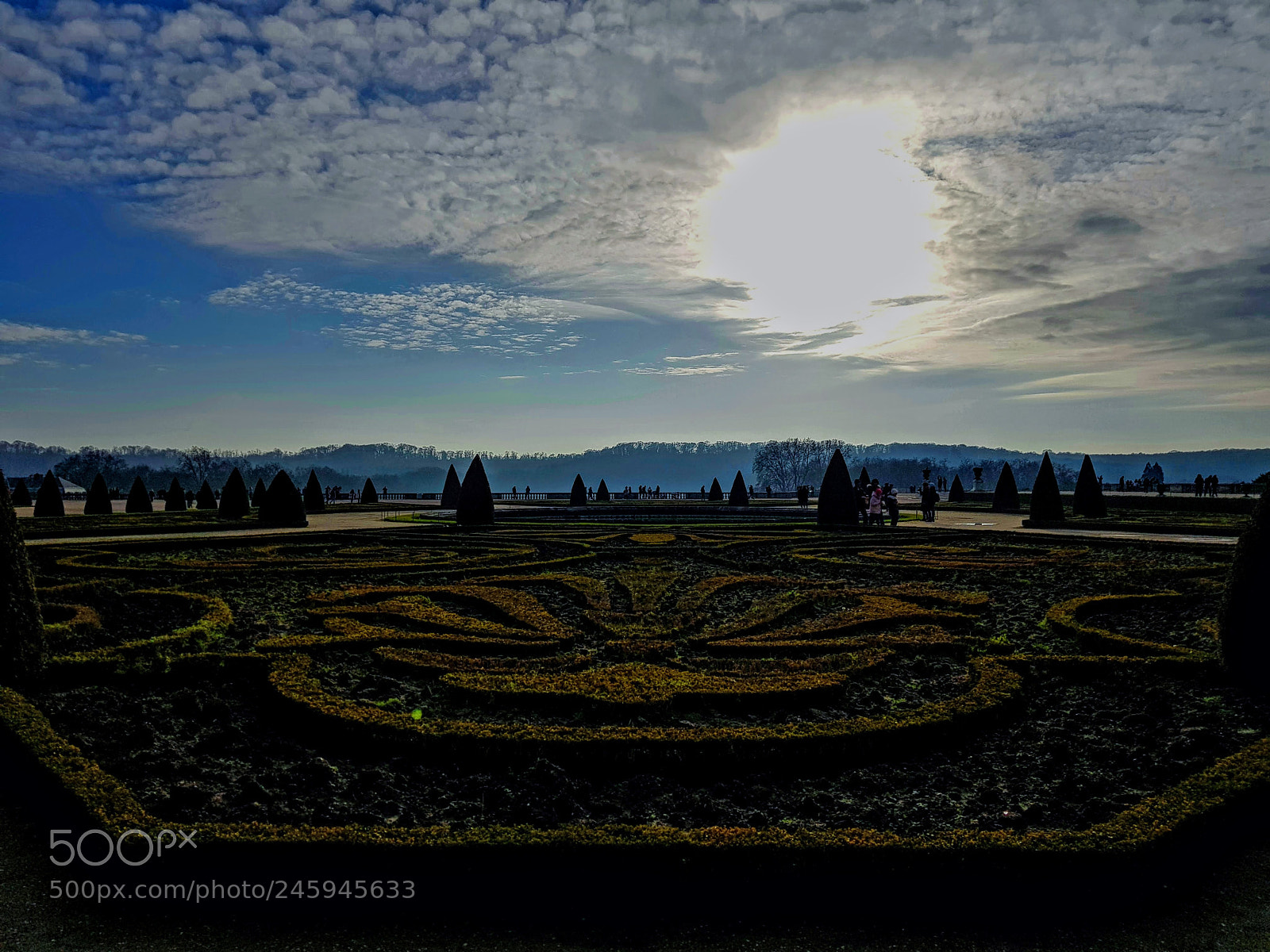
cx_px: 635
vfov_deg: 53.1
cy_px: 476
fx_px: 954
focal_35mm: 26
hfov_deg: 67.3
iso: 40
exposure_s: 1/11264
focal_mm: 4.2
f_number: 1.7
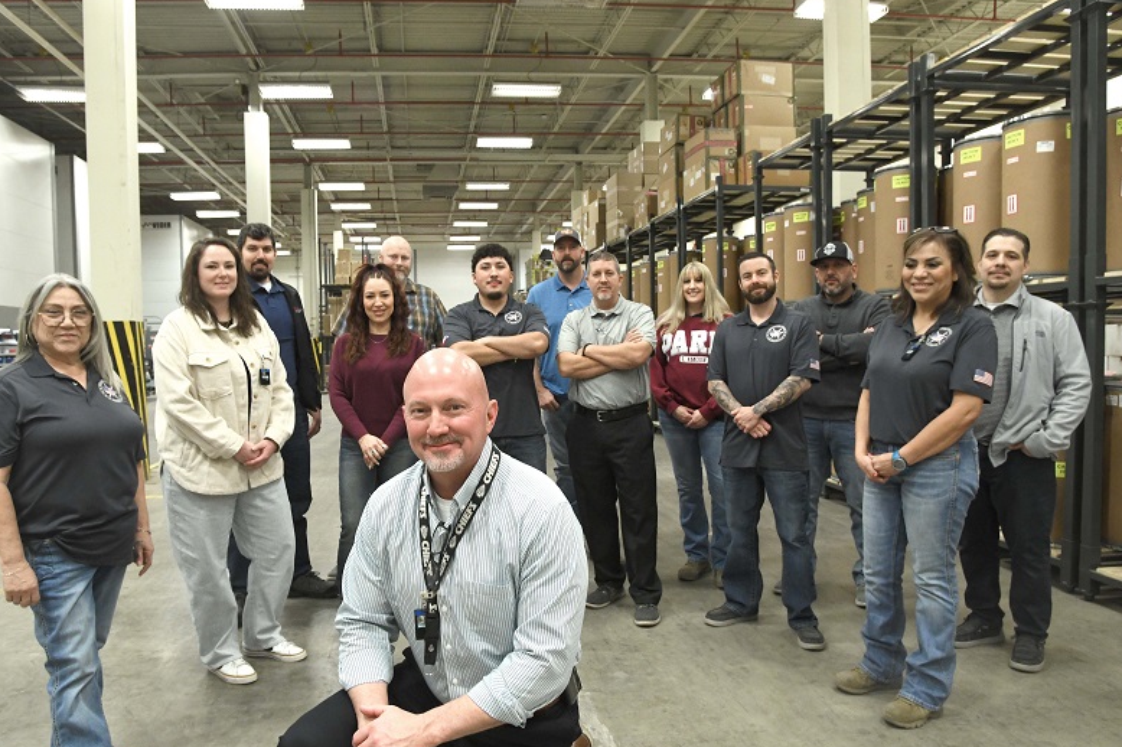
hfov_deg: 71.4
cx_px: 518
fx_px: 779
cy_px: 384
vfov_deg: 51.2
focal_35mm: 25
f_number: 8
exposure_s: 1/50
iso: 2500
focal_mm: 18
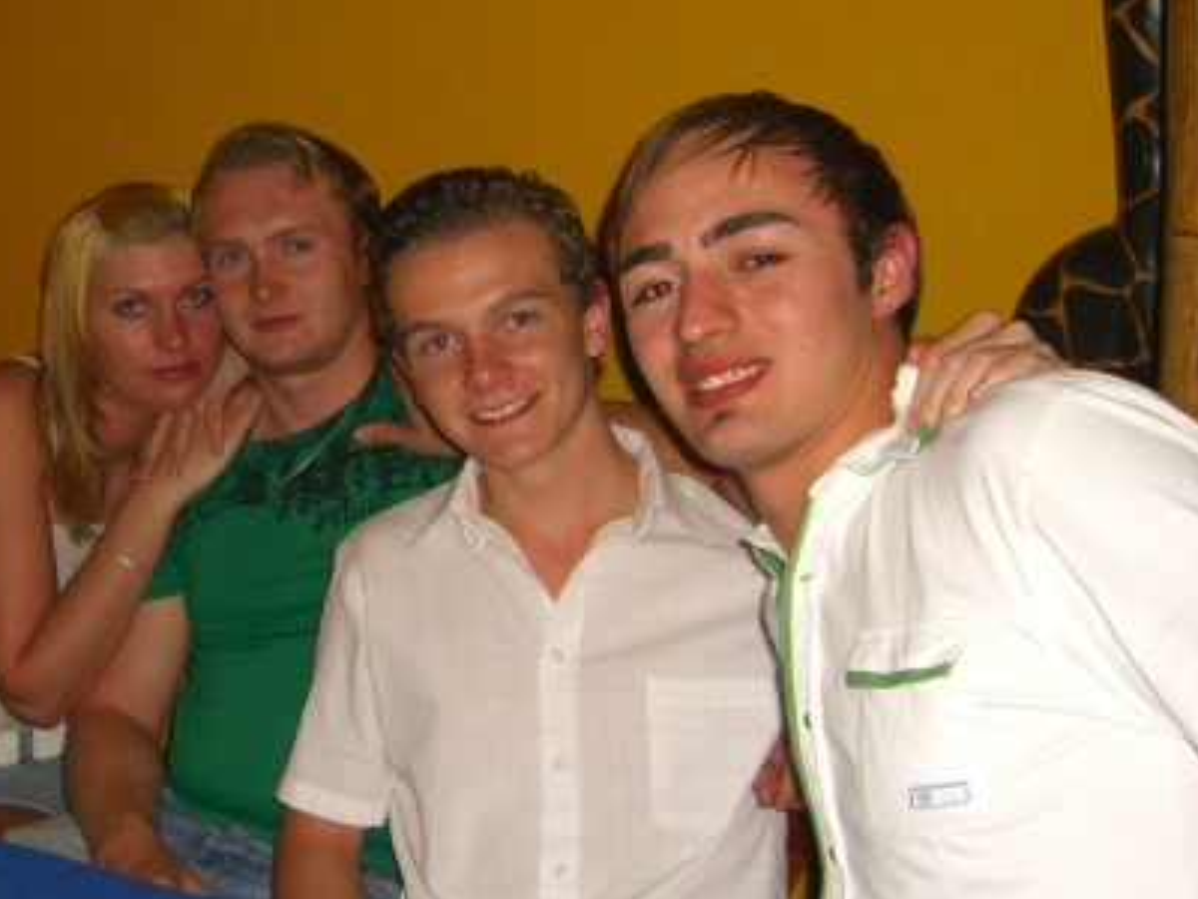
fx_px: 1973
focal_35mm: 57
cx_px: 428
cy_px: 432
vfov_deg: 25.7
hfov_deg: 33.6
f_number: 2.8
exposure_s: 1/60
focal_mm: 7.9
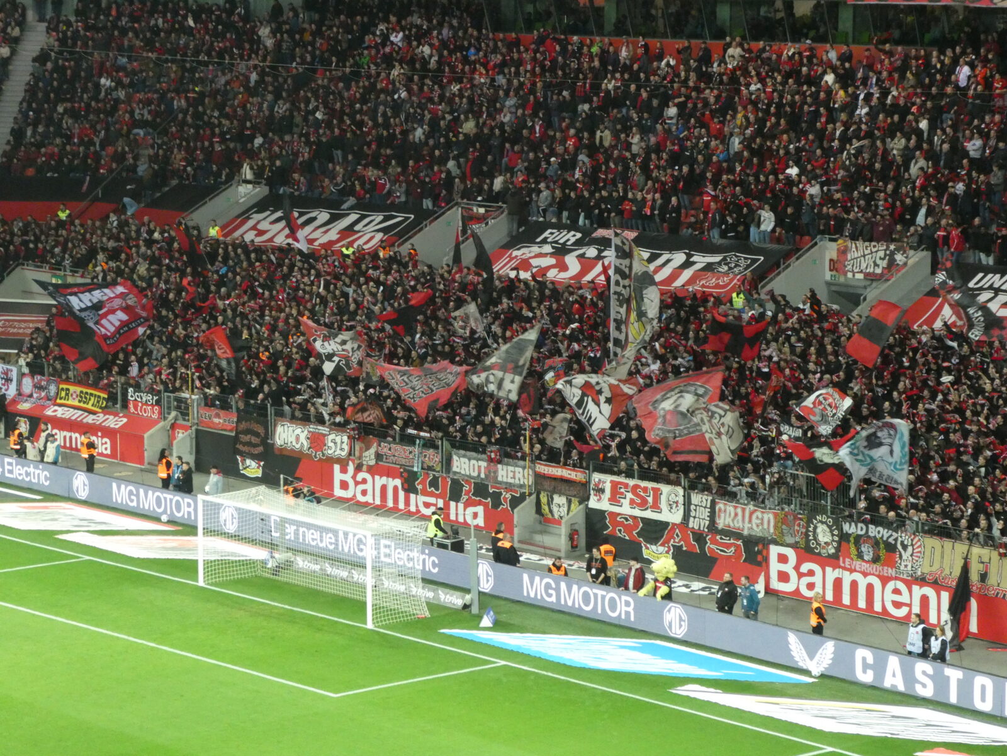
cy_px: 378
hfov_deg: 18.5
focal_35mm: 106
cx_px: 504
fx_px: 3084
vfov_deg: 14.0
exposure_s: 1/80
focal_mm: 19
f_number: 5.1
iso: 800
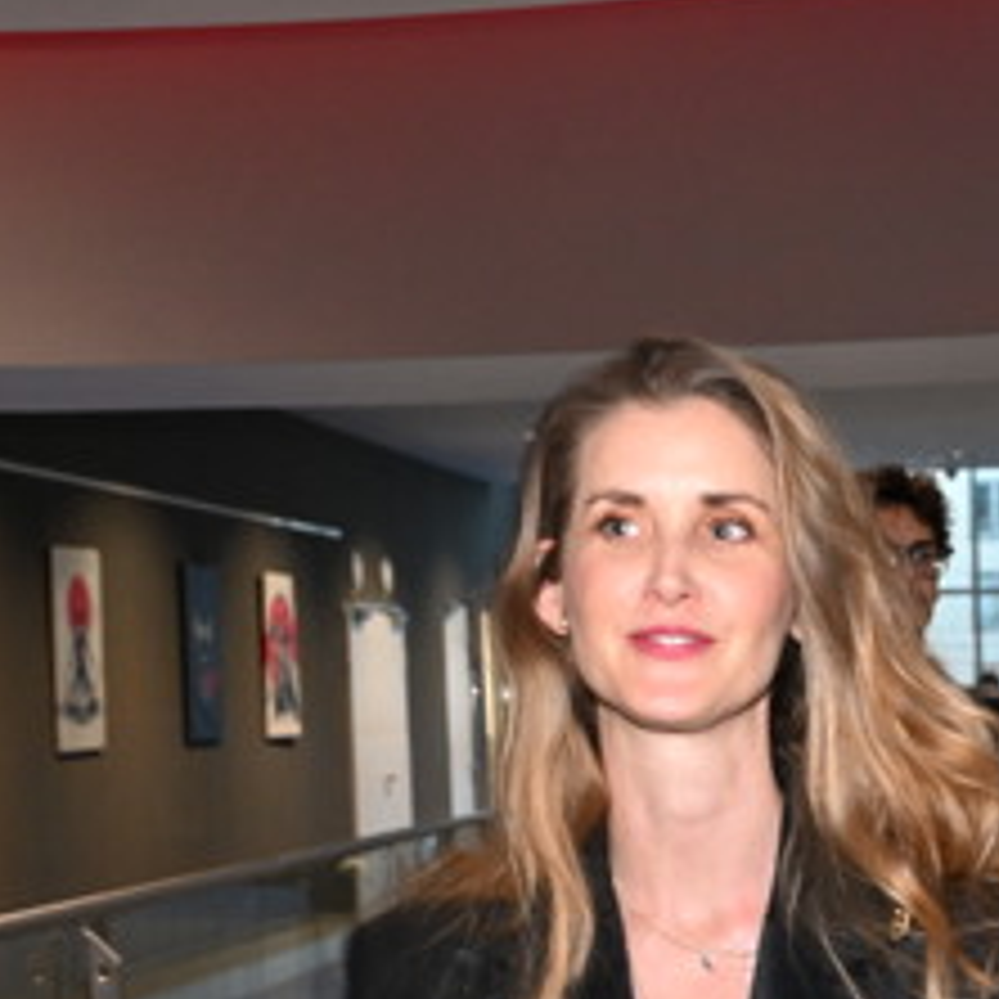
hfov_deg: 18.4
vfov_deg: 18.7
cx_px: 1040
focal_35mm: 91
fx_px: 2982
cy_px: 868
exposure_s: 1/60
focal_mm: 34.5
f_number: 4.5
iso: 2500
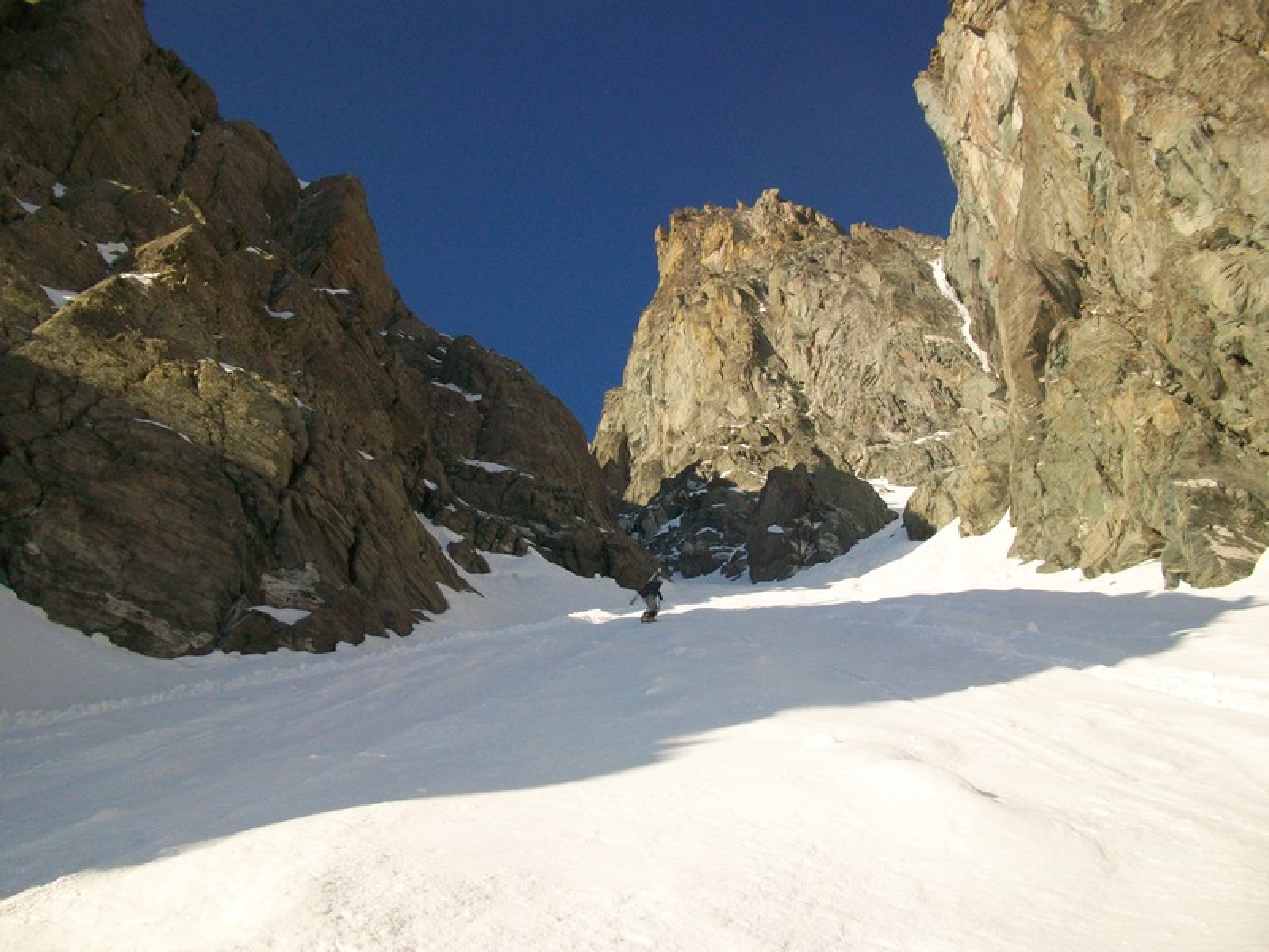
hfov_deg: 56.8
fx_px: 1173
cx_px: 634
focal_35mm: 32
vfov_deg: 44.2
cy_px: 476
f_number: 5.5
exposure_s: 1/200
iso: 64
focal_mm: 5.7
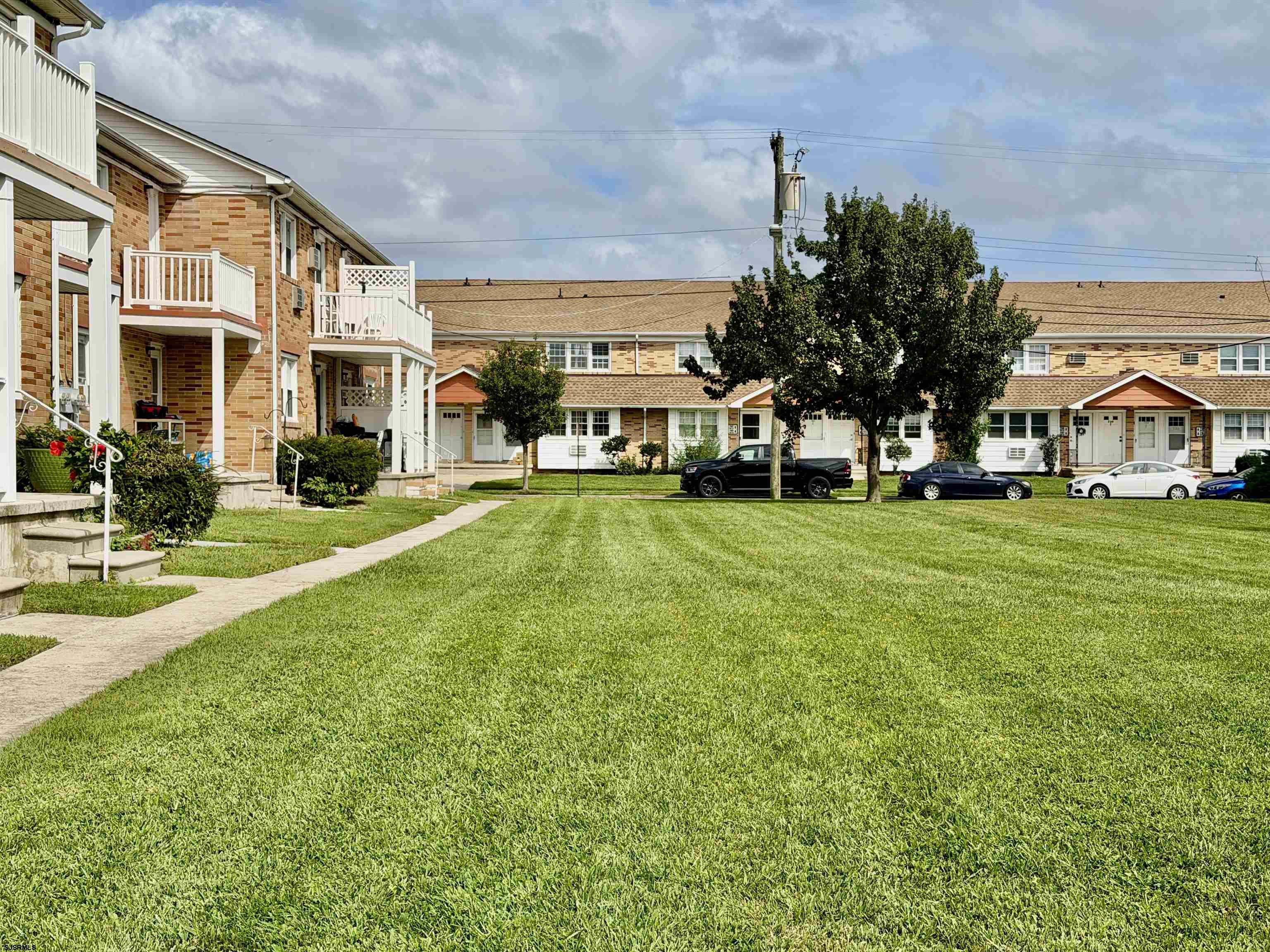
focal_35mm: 48
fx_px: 1761
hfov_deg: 39.7
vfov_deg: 30.3
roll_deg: -0.8
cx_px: 635
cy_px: 476
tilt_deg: +1.8
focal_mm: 6.76
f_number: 1.78
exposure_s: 1/7143
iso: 64
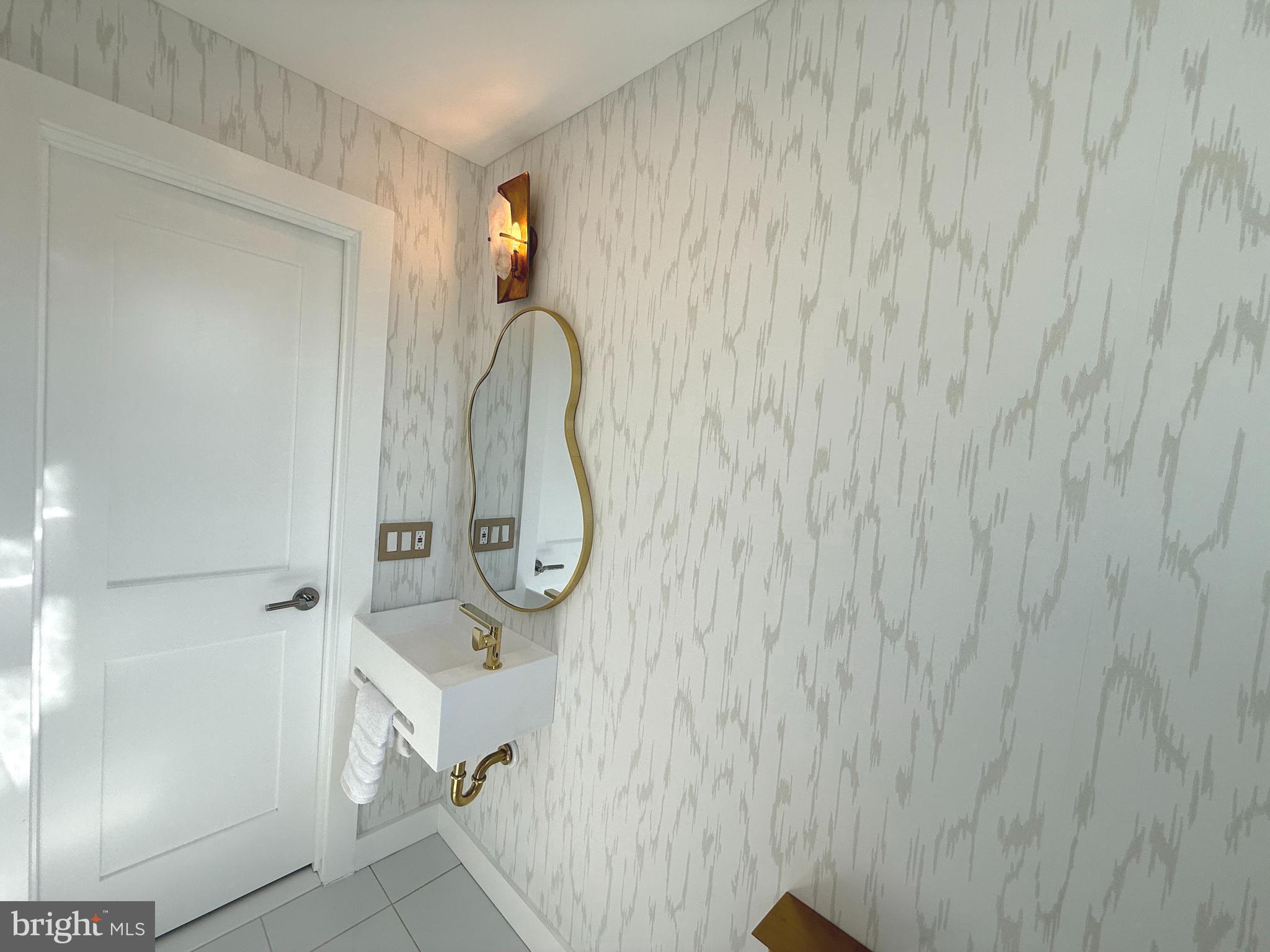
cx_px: 635
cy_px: 476
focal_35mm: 14
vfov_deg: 85.7
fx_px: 514
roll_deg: -5.1
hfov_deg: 102.1
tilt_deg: -3.4
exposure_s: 1/381
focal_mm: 2.22
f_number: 2.2
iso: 50
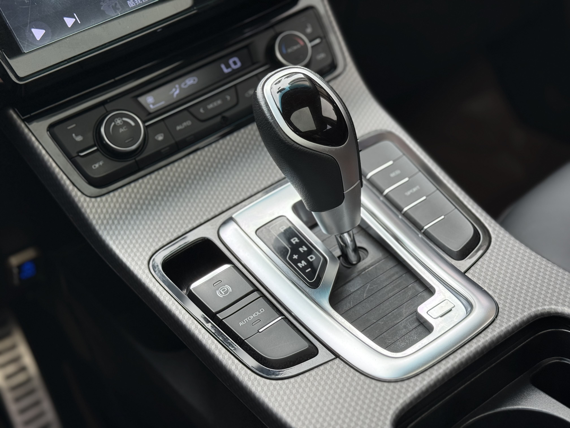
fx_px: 790
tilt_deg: -30.7
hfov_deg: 39.7
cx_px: 285
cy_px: 214
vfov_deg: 30.3
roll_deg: +15.4
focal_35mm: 48
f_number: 1.78
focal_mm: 6.76
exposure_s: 1/121
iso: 80
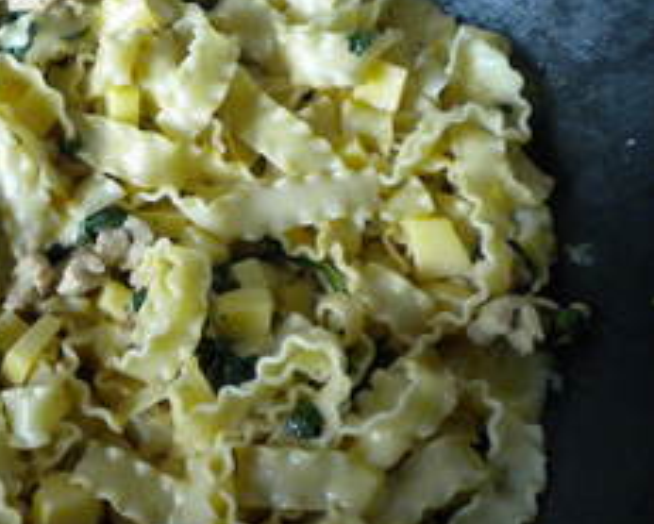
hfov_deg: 34.6
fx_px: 1026
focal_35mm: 53
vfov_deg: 28.6
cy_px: 239
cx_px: 159
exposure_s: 1/500
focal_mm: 6.3
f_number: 3.1
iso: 364
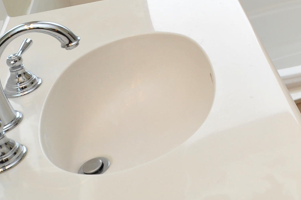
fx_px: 510
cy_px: -88
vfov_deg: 19.7
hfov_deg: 27.3
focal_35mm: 61
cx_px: 396
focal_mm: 20
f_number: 14
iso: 1000
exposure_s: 1/50
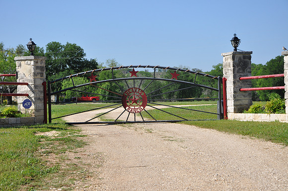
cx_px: 144
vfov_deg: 14.7
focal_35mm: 93
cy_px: 96
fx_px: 743
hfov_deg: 21.9
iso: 200
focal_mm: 62
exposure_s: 1/250
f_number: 8
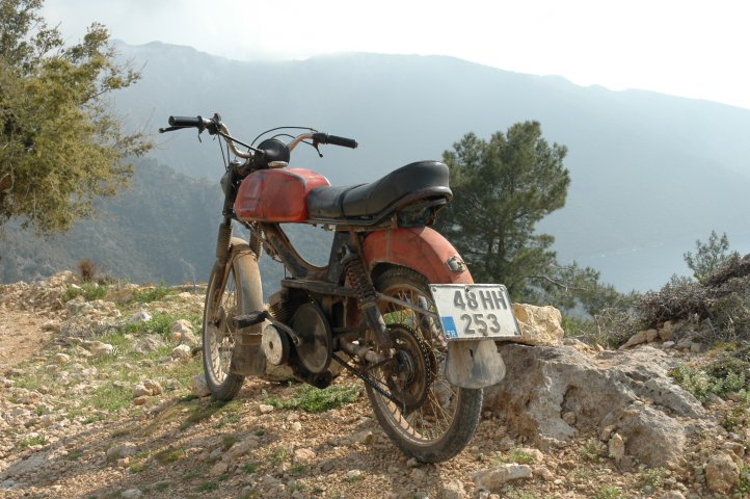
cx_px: 375
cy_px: 250
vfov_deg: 25.7
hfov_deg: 37.9
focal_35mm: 52
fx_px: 1093
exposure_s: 1/250
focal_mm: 35
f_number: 10
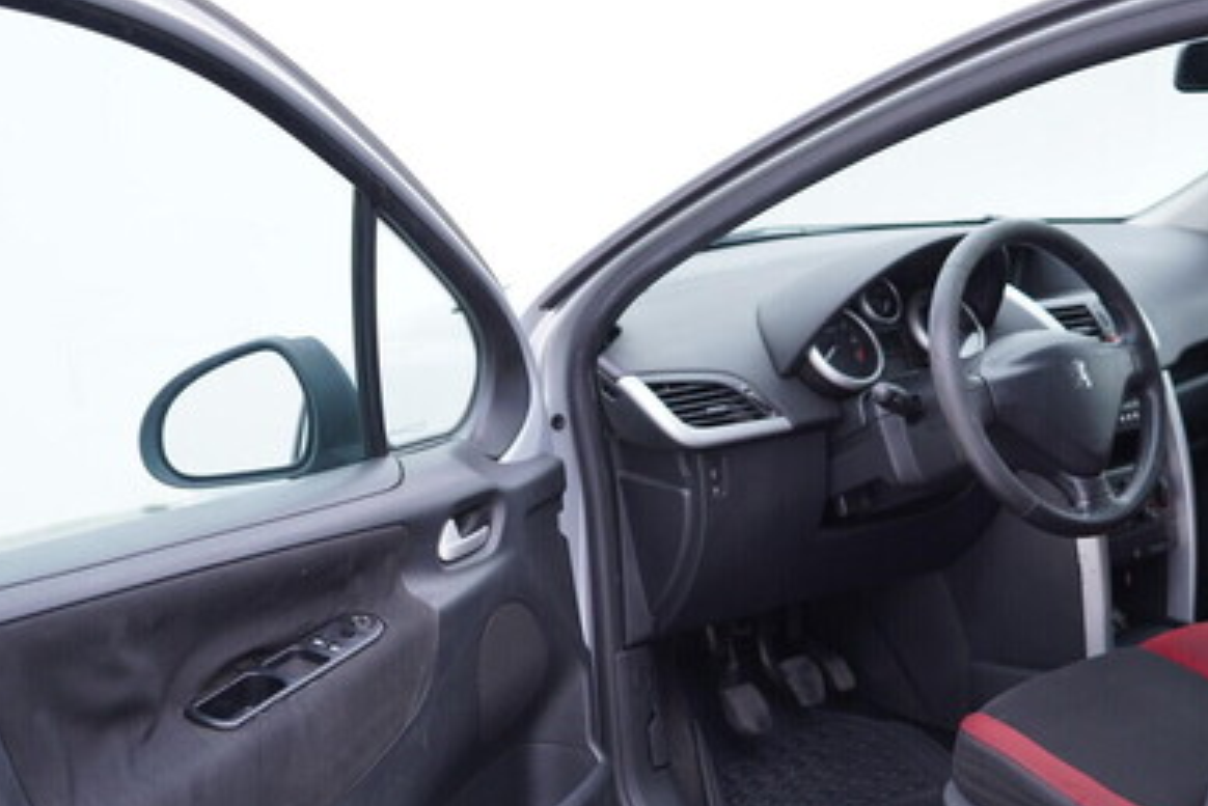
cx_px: 657
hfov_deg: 38.8
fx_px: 1712
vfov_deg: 26.4
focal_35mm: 51
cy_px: 540
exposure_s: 1/40
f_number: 2.8
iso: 125
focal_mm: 24
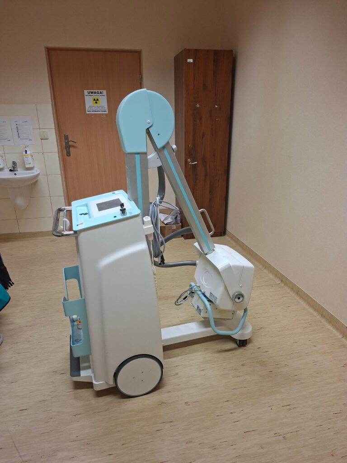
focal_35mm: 23
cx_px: 174
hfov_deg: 58.9
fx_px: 307
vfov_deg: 73.9
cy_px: 232
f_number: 1.8
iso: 160
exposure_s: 1/120
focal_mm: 5.54
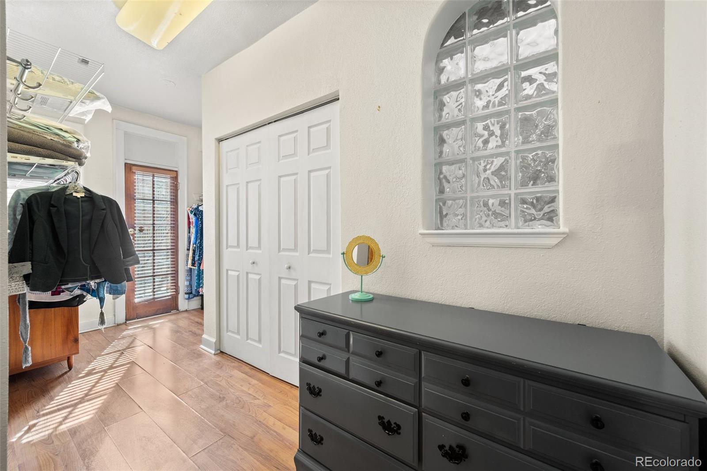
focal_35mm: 13
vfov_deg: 85.4
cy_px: 236
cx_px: 354
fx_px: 255
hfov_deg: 108.3
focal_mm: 13
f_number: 8
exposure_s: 1
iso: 200
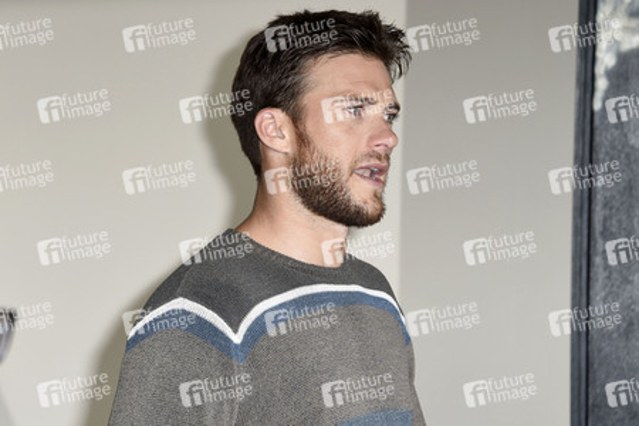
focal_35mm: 122
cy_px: 213
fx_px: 2165
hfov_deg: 16.8
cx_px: 320
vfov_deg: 11.2
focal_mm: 122
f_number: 6.3
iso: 800
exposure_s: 1/250
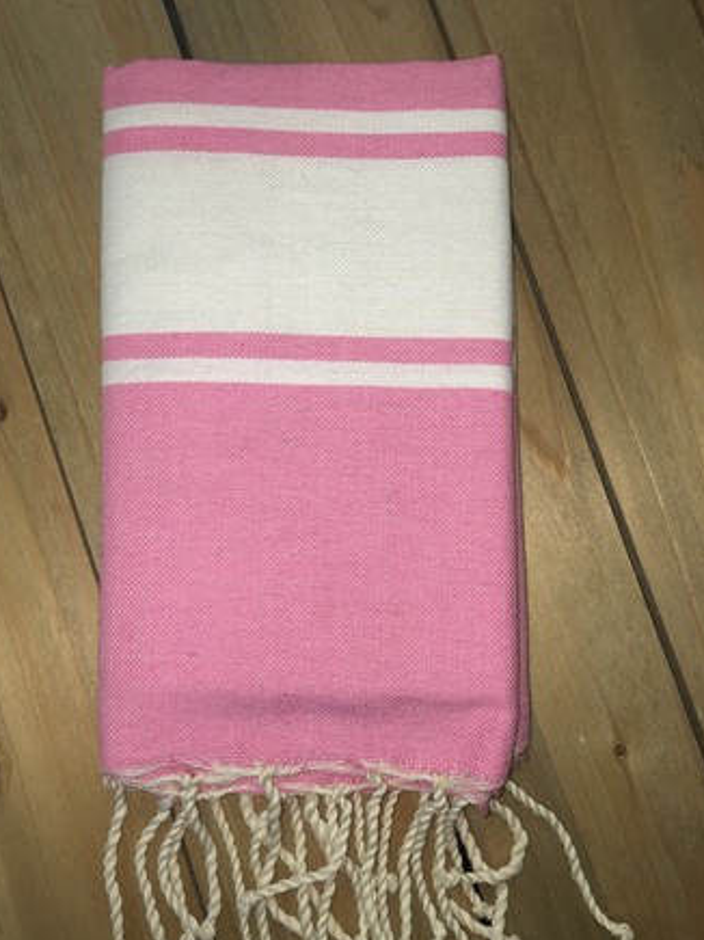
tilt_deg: -86.0
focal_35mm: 32
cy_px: 516
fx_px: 868
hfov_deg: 44.1
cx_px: 324
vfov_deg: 56.7
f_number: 2.2
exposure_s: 1/62
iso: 25
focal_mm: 4.15
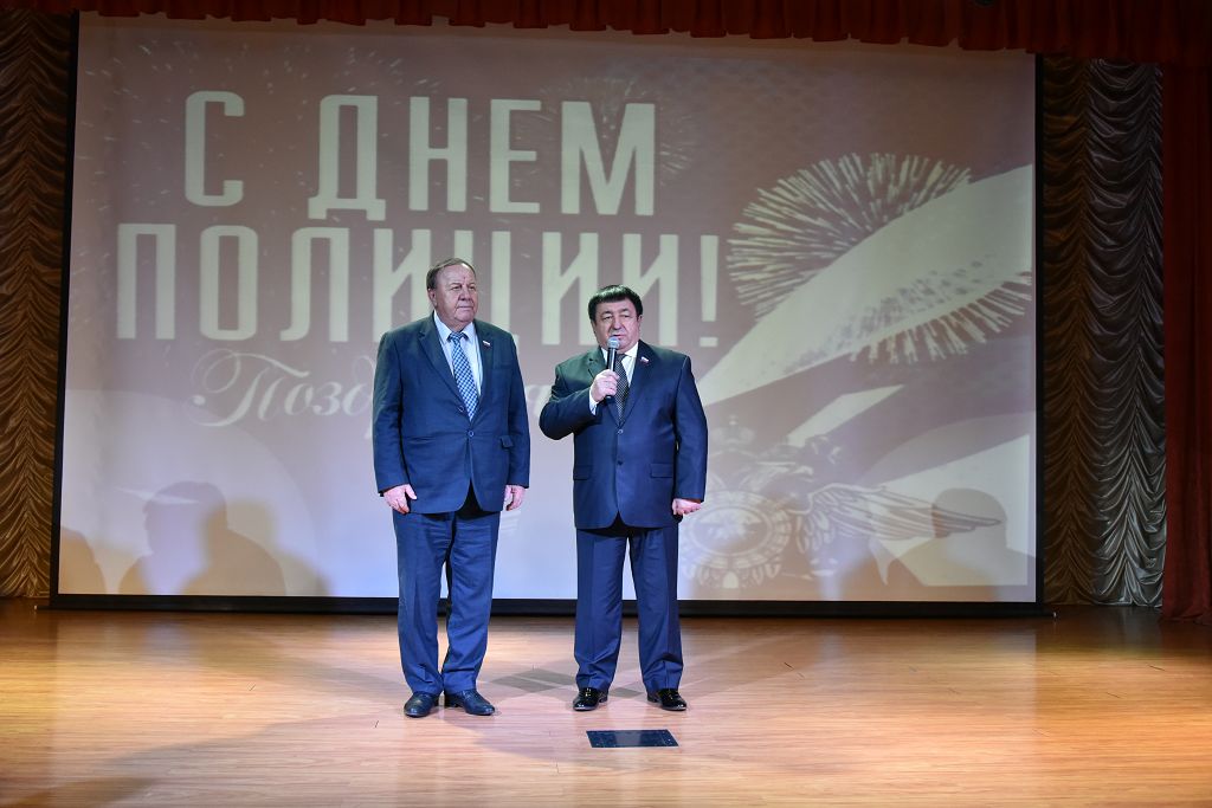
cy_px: 404
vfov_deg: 35.1
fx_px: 1279
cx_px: 606
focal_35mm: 38
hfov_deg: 50.7
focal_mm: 38
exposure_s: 1/200
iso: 4000
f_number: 7.1
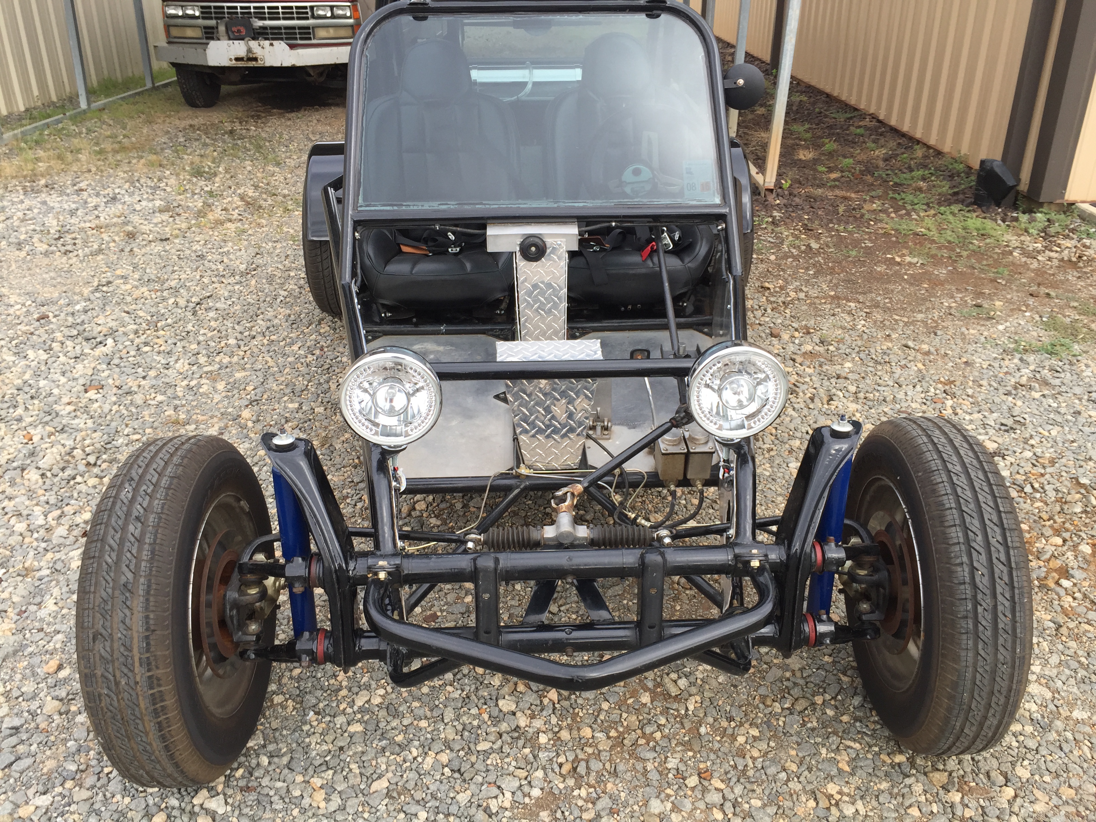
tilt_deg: -25.8
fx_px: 918
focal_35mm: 29
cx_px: 548
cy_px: 411
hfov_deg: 61.7
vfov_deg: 48.2
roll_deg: -1.5
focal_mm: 4.15
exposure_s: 1/395
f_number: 2.2
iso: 32
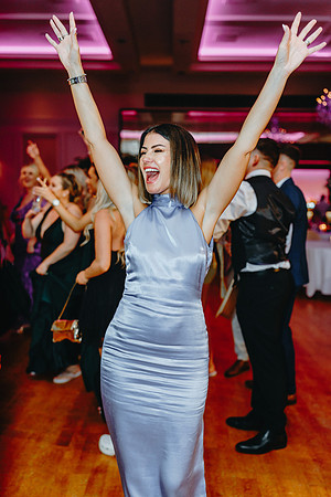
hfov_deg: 37.9
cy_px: 248
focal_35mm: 35
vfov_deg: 54.4
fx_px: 483
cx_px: 166
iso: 1250
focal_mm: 35
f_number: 2
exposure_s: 1/250
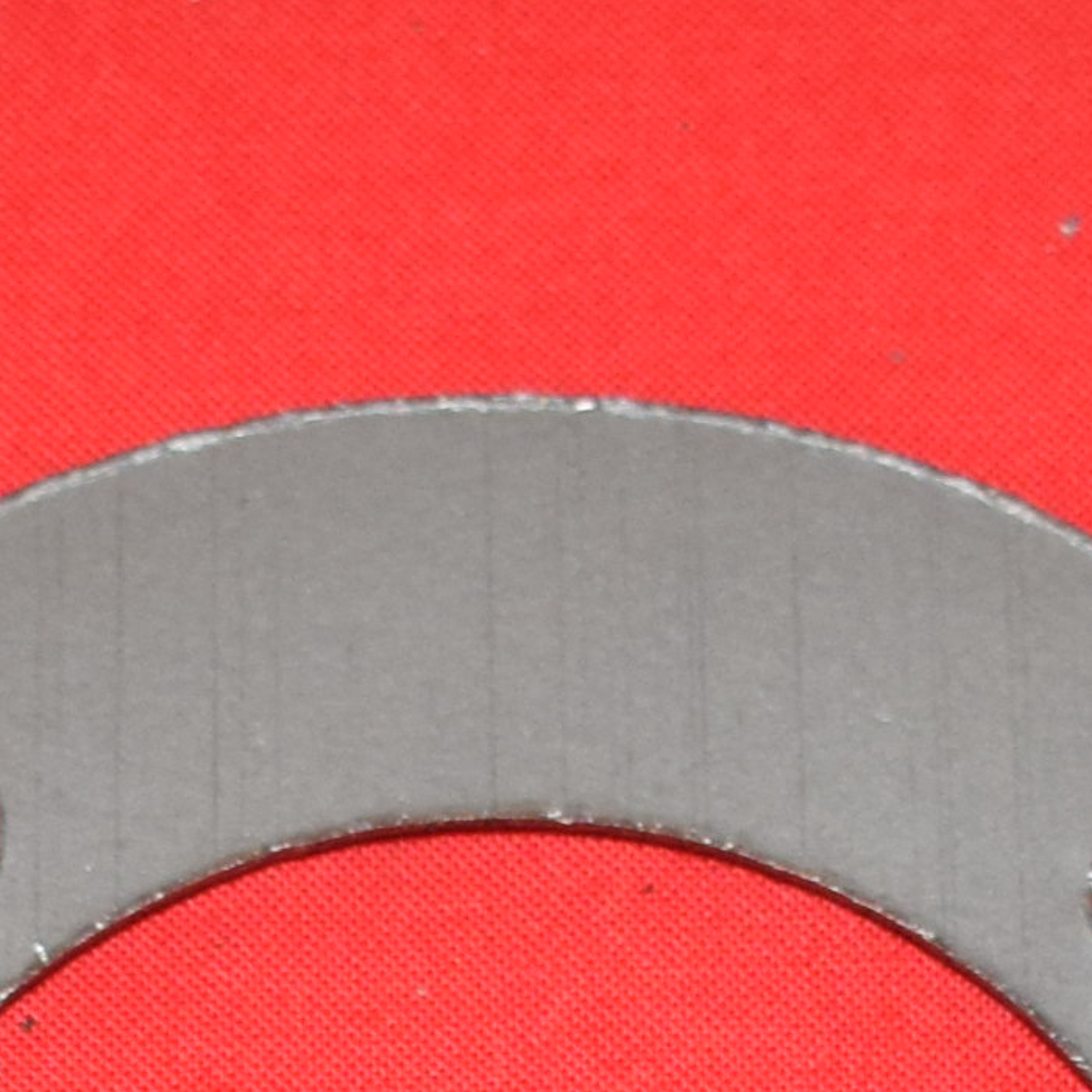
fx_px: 7602
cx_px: 624
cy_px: 2026
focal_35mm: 213
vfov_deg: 7.9
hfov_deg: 8.2
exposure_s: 1/200
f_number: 5
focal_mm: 26
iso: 1250
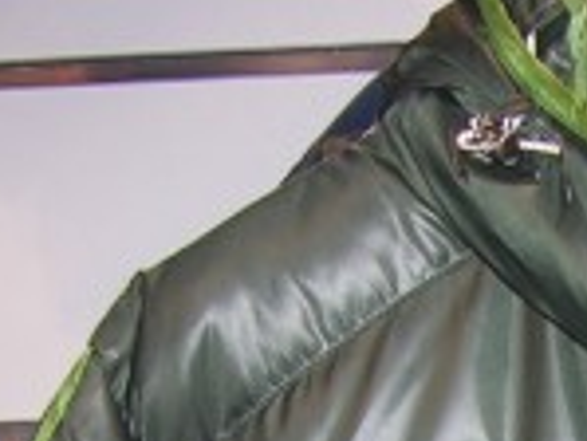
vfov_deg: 6.2
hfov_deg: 8.5
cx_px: 938
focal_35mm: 225
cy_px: 1225
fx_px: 3819
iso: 50
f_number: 2.8
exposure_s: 1/60.1
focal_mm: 8.9
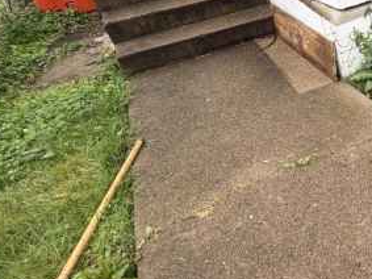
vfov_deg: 41.6
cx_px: 400
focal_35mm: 33
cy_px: 68
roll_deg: +4.4
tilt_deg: -25.9
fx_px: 354
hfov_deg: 43.9
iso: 40
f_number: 2.2
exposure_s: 1/126
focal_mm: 2.22
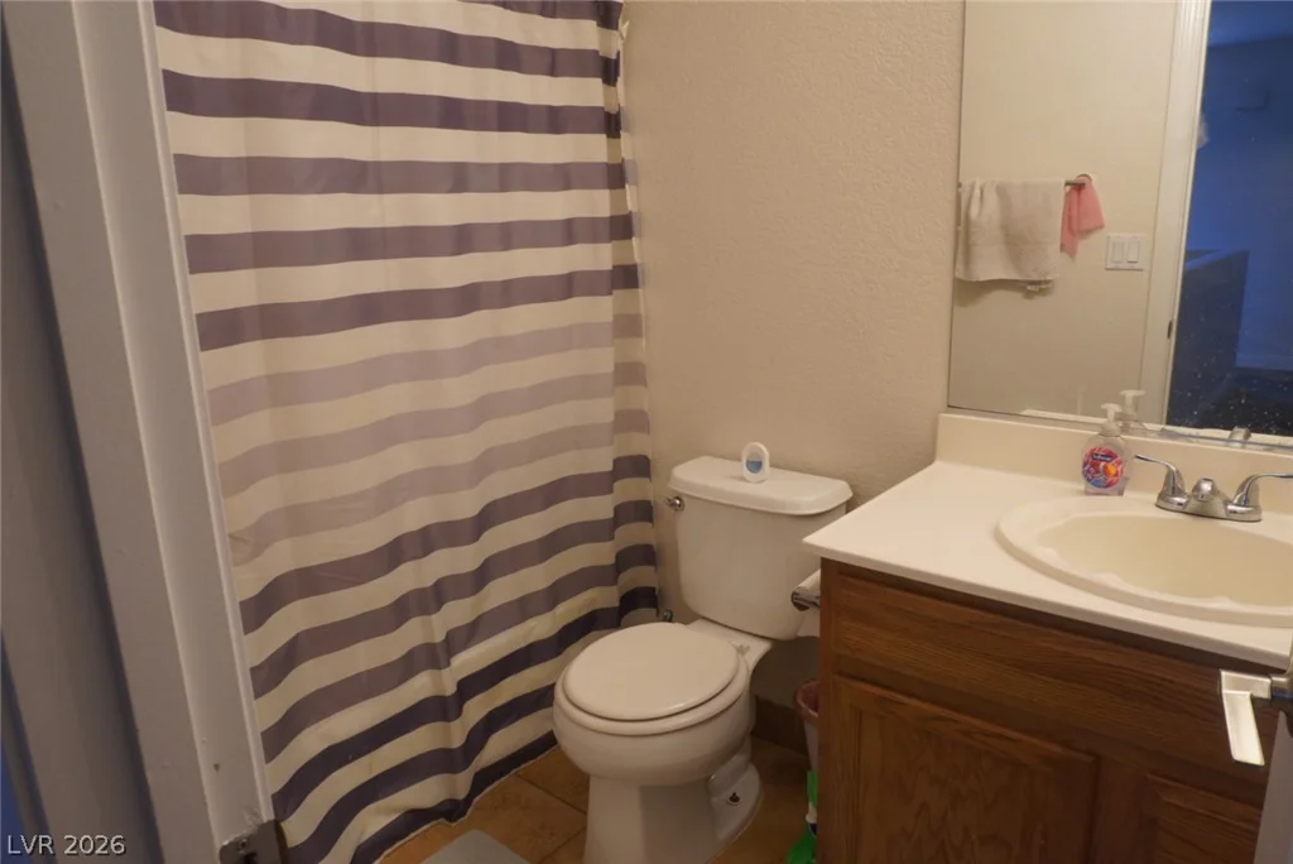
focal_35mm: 24
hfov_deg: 73.7
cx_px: 646
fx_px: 862
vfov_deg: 53.2
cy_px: 432
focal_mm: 16
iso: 800
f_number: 10
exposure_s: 1/30
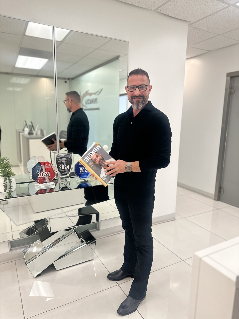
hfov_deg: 56.8
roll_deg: -2.1
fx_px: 221
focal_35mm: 24
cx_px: 120
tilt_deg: -9.9
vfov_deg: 71.6
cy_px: 160
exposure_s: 1/120
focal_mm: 6.86
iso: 80
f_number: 1.78
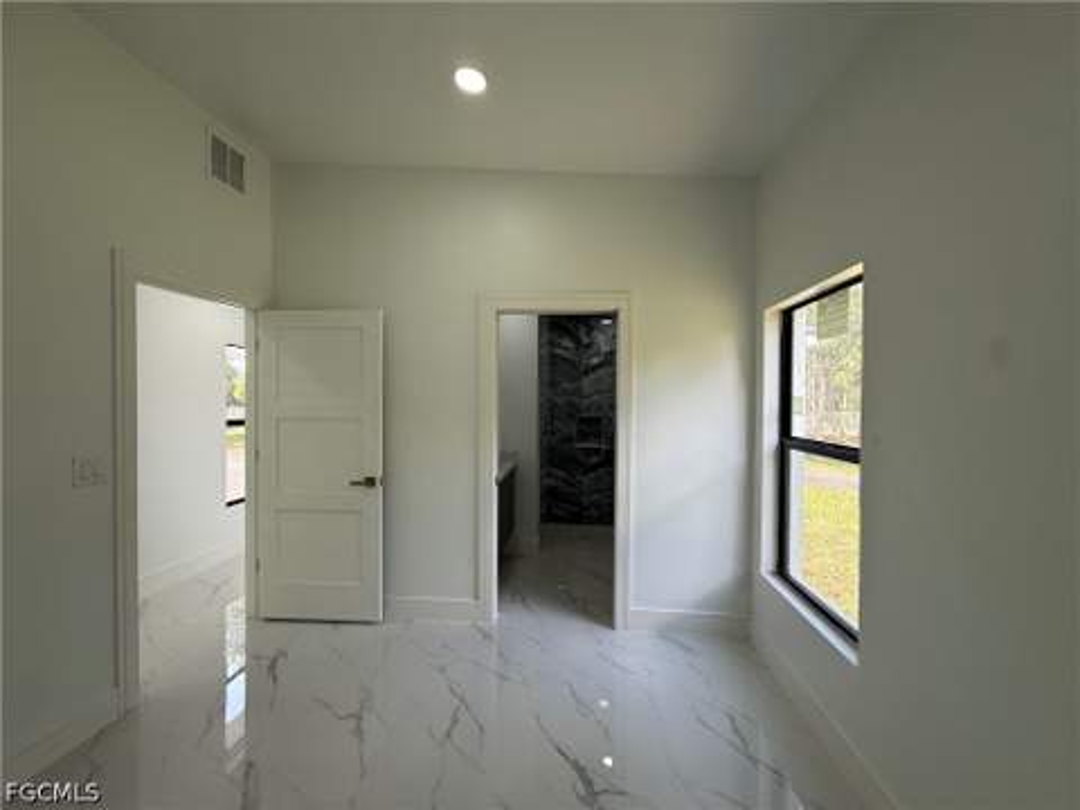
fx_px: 437
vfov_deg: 85.7
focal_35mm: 14
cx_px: 540
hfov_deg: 102.1
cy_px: 405
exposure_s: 1/120
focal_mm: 2.22
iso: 50
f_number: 2.2
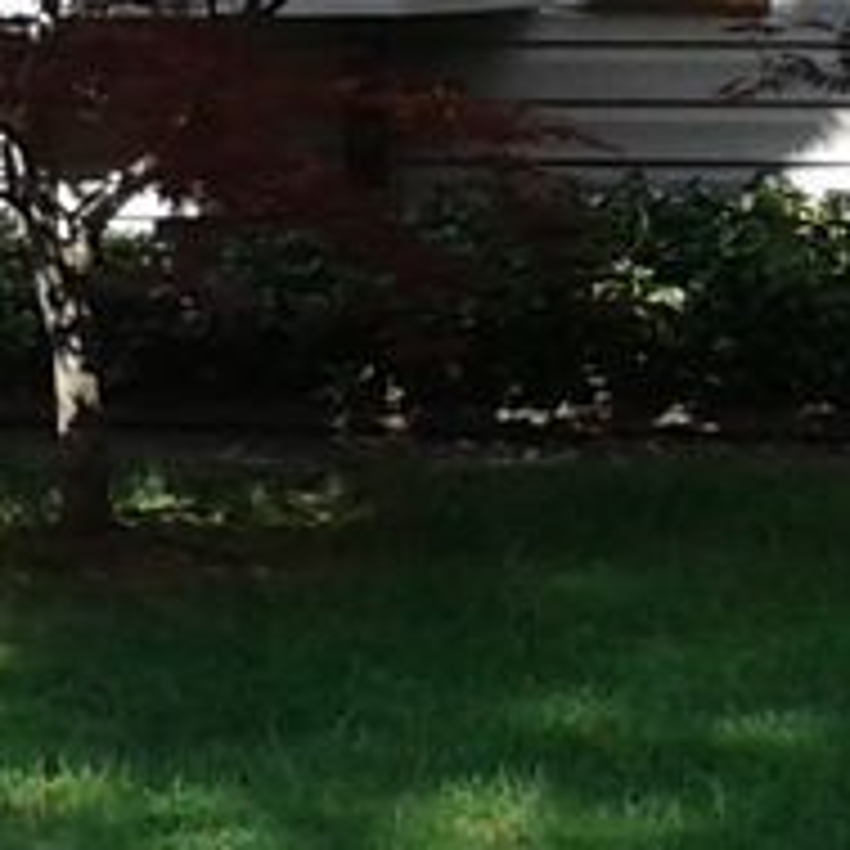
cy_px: -106
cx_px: -261
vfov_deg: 7.5
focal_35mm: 231
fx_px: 6417
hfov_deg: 7.5
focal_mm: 3.3
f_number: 2.2
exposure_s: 1/465
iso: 50
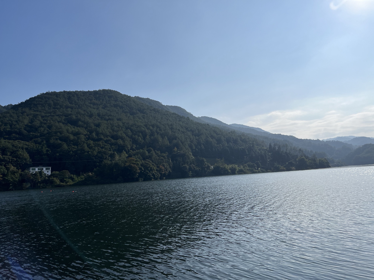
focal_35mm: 26
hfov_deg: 67.3
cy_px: 140
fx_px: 281
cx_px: 187
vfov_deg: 53.1
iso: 50
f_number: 1.6
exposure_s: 1/13333
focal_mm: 5.1
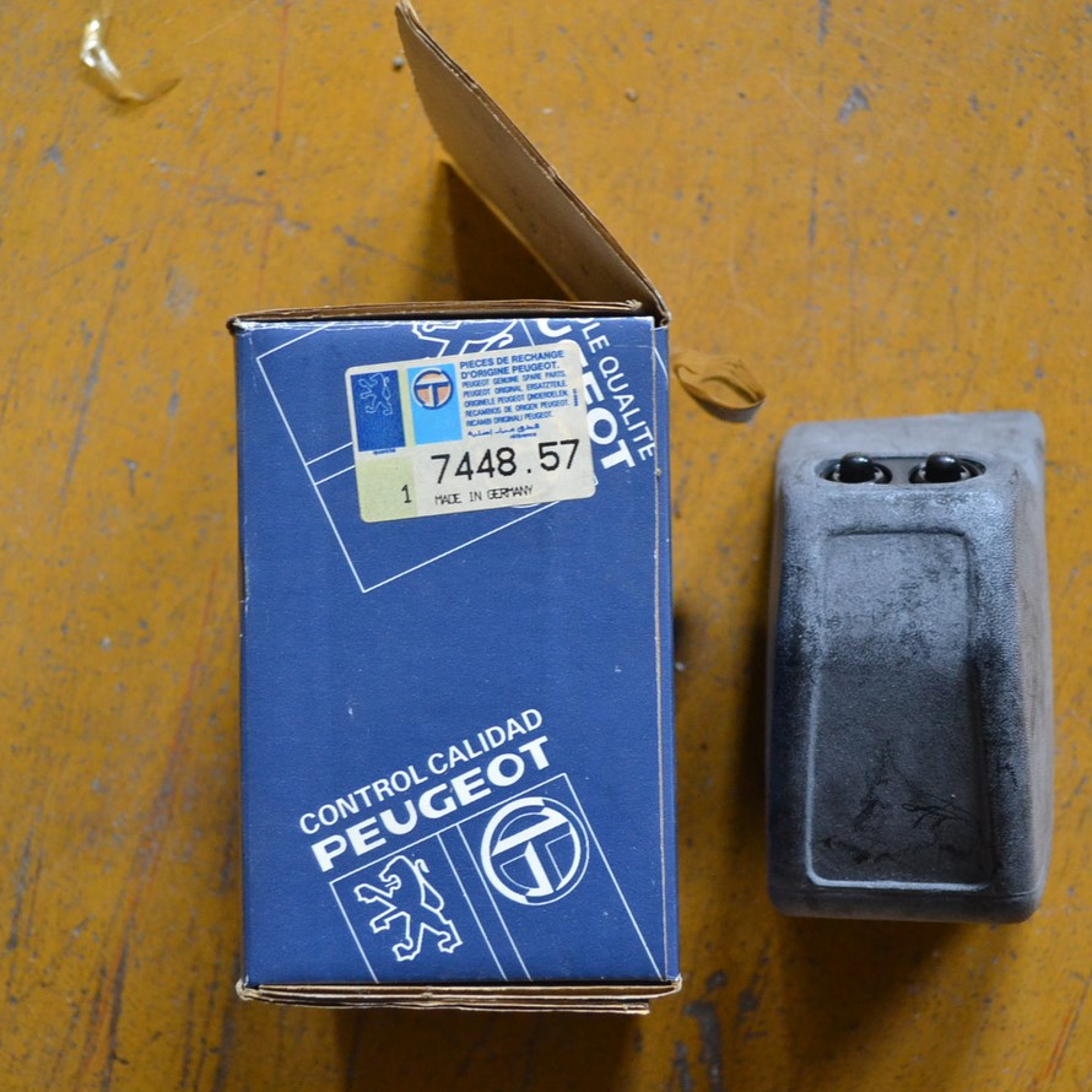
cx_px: 593
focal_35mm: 58
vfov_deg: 29.6
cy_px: 551
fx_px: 2070
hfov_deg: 29.5
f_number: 4.5
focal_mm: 30
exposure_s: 1/60
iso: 1400
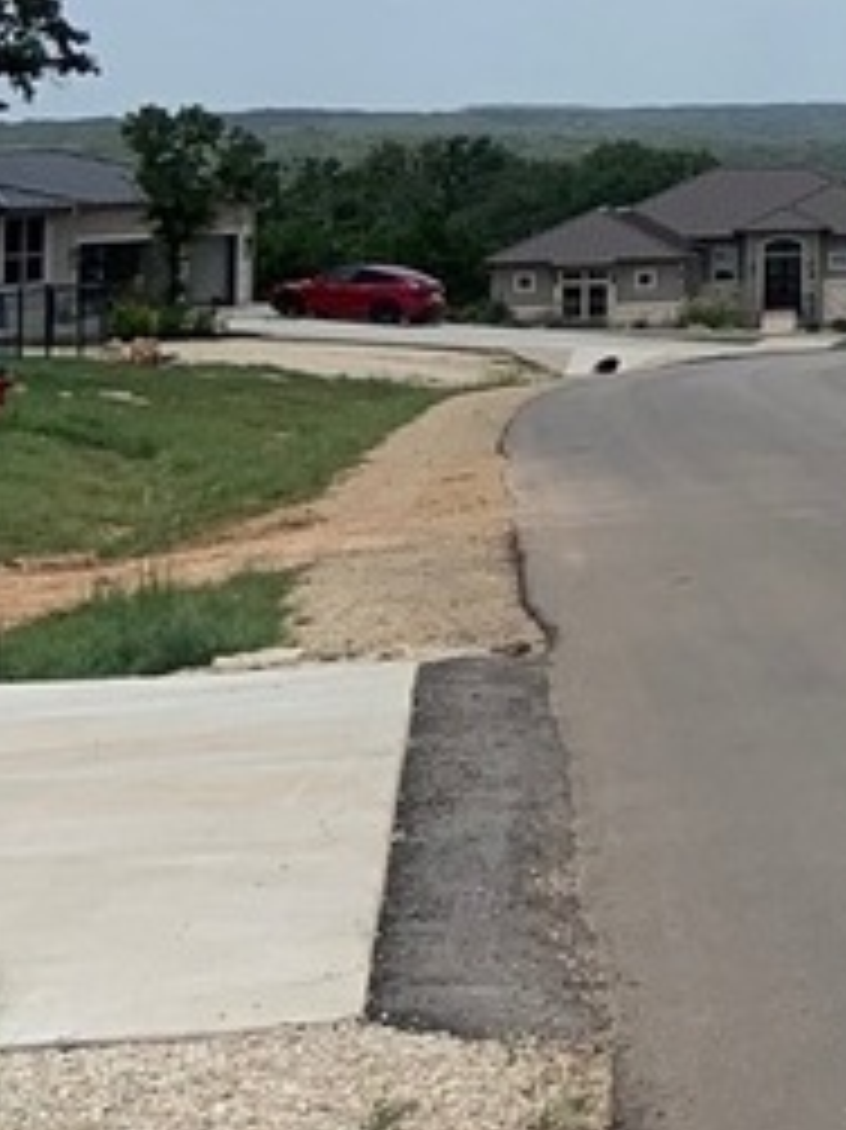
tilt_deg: +4.0
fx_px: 3653
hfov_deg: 11.6
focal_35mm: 112
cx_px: 1800
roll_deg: -0.1
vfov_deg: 17.1
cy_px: -72
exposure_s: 1/3289
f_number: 1.8
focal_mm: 4.25
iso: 25
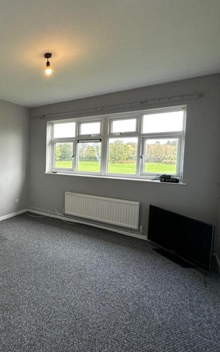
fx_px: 202
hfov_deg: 47.8
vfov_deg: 82.2
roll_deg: -0.7
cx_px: 2
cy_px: 166
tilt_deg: -3.1
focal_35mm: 21
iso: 80
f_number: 2.2
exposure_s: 1/100
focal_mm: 2.22
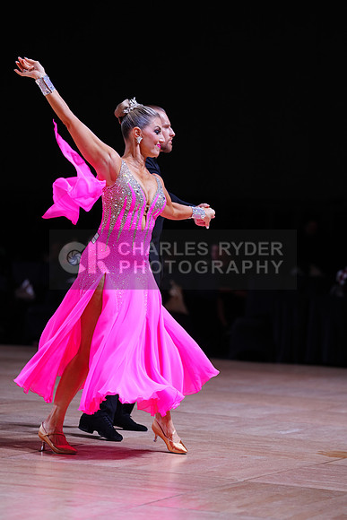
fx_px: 1951
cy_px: 260
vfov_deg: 15.2
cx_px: 174
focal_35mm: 135
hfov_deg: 10.2
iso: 640
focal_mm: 135
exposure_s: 1/500
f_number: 2.8
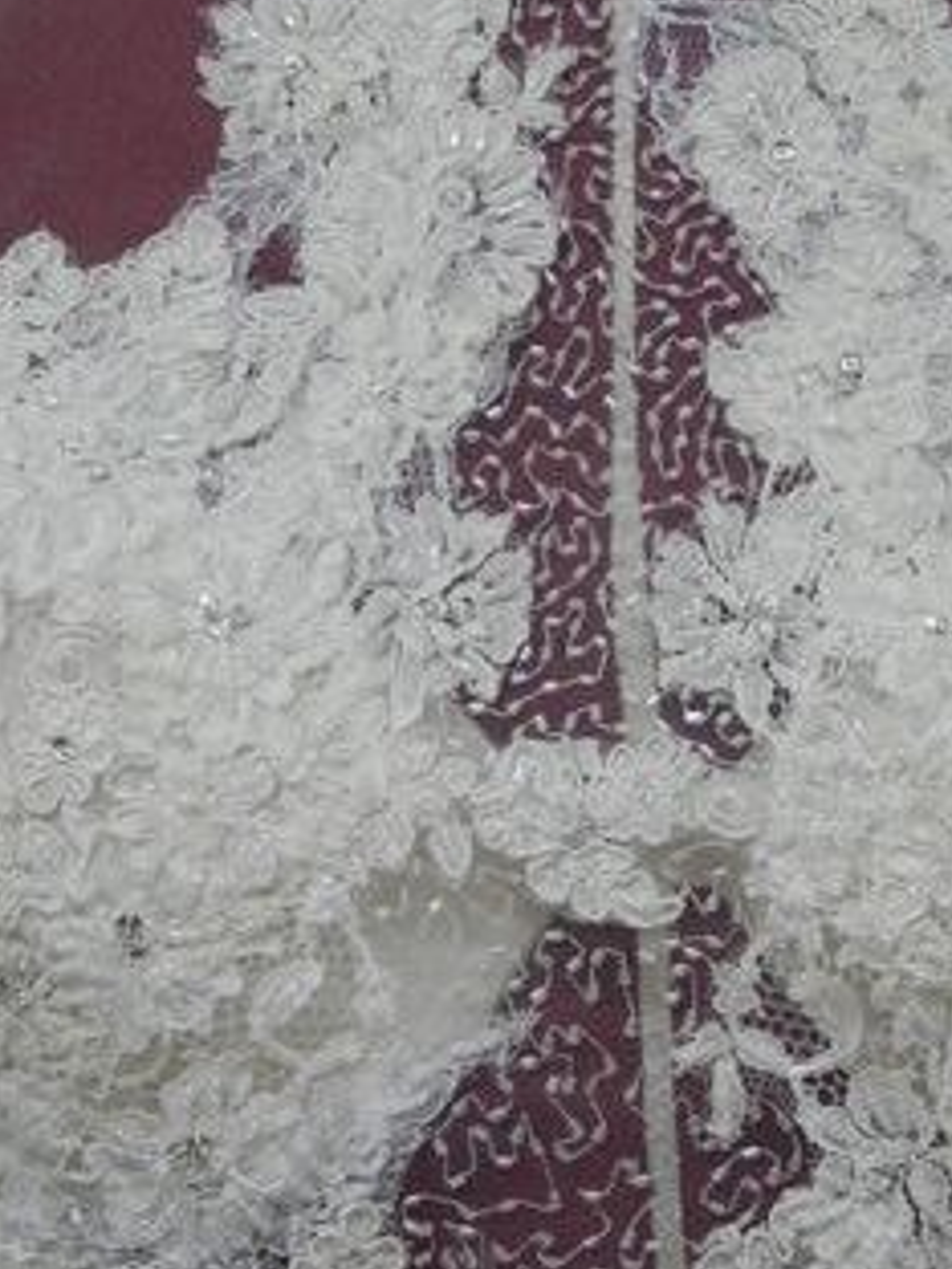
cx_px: 745
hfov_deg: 8.9
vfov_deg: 11.9
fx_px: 6087
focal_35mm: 166
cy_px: 940
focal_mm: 12.3
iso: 360
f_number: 4.1
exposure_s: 1/30
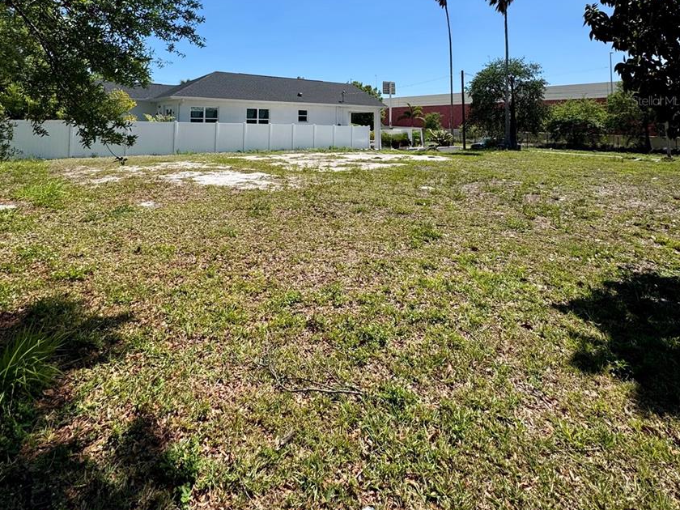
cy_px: 100
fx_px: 393
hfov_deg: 81.7
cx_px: 325
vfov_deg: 60.5
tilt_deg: +2.9
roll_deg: -0.2
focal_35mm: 20
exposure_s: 1/2770
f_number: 2.2
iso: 50
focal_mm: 2.22
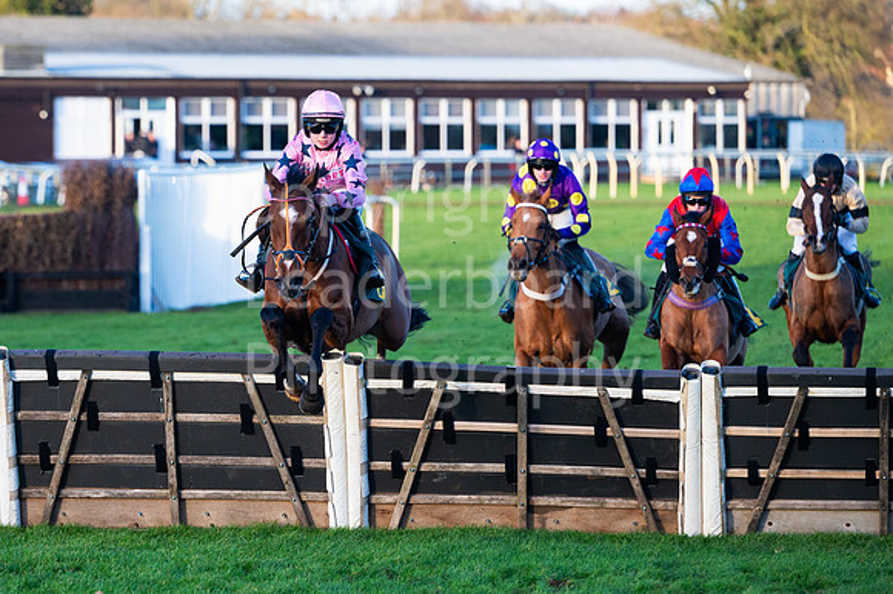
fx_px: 5440
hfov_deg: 9.4
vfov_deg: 6.3
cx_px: 340
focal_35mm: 219
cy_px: 276
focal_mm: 165
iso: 800
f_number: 3.5
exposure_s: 1/1600
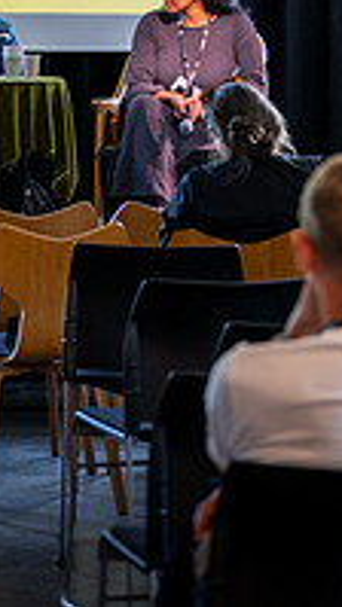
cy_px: 20
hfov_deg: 5.7
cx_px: -52
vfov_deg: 10.0
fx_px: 3449
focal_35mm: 214
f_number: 2.8
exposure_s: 1/200
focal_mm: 70
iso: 500
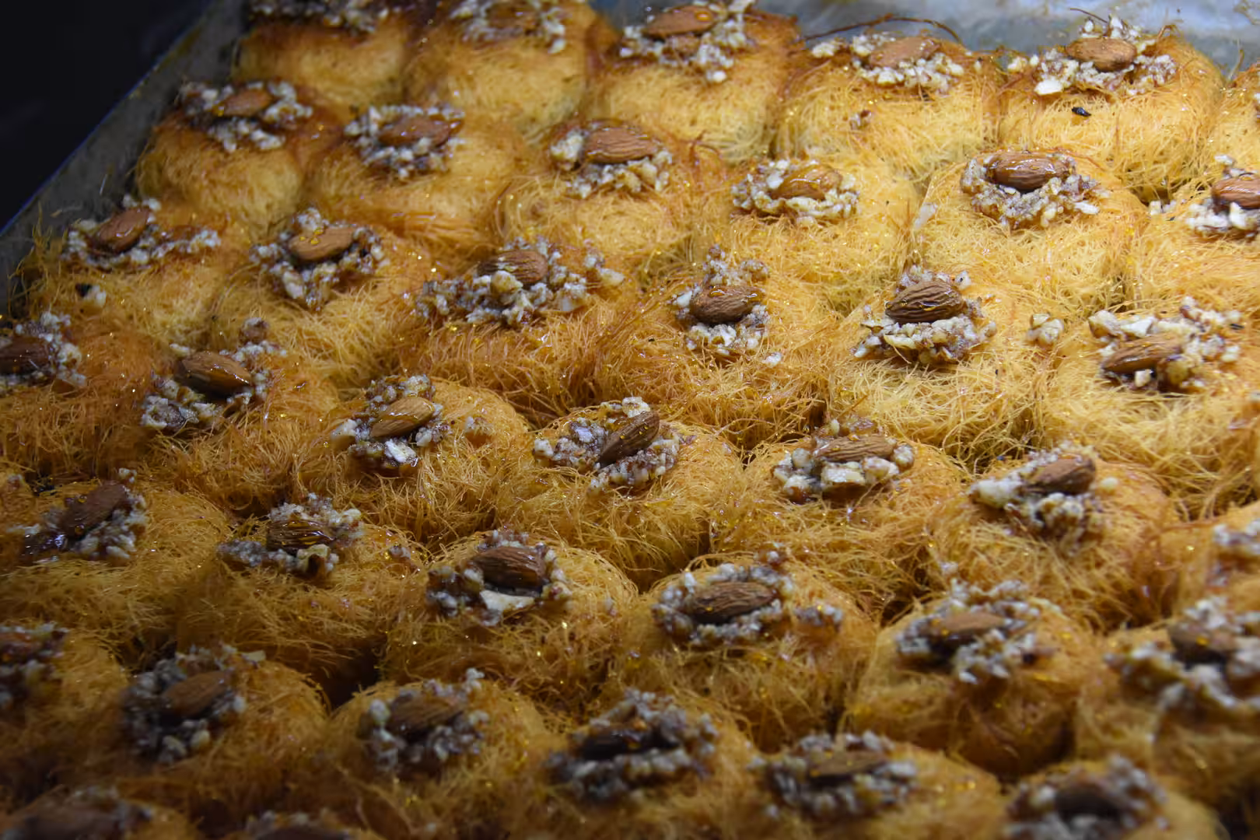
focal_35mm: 180
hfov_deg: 11.4
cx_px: 630
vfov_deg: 7.6
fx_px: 6300
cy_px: 420
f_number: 7.1
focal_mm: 120
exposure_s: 1/800
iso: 2500
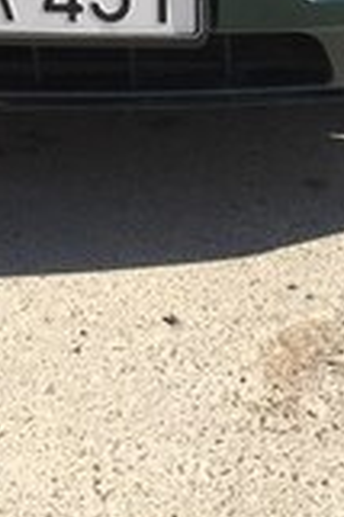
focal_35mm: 93
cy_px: -263
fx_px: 1336
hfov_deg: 14.5
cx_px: 42
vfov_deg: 19.2
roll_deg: +2.2
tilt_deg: -5.9
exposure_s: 1/1236
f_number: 2.2
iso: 32
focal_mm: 4.15
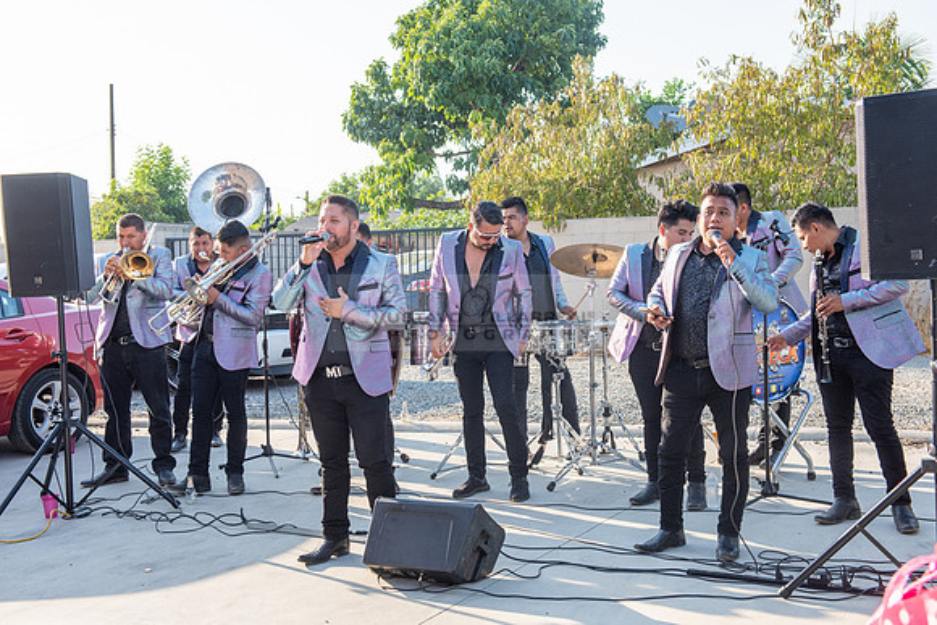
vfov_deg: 28.1
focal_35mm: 48
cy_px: 312
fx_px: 1250
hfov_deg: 41.1
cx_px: 468
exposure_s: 1/250
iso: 200
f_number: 8
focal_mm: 48
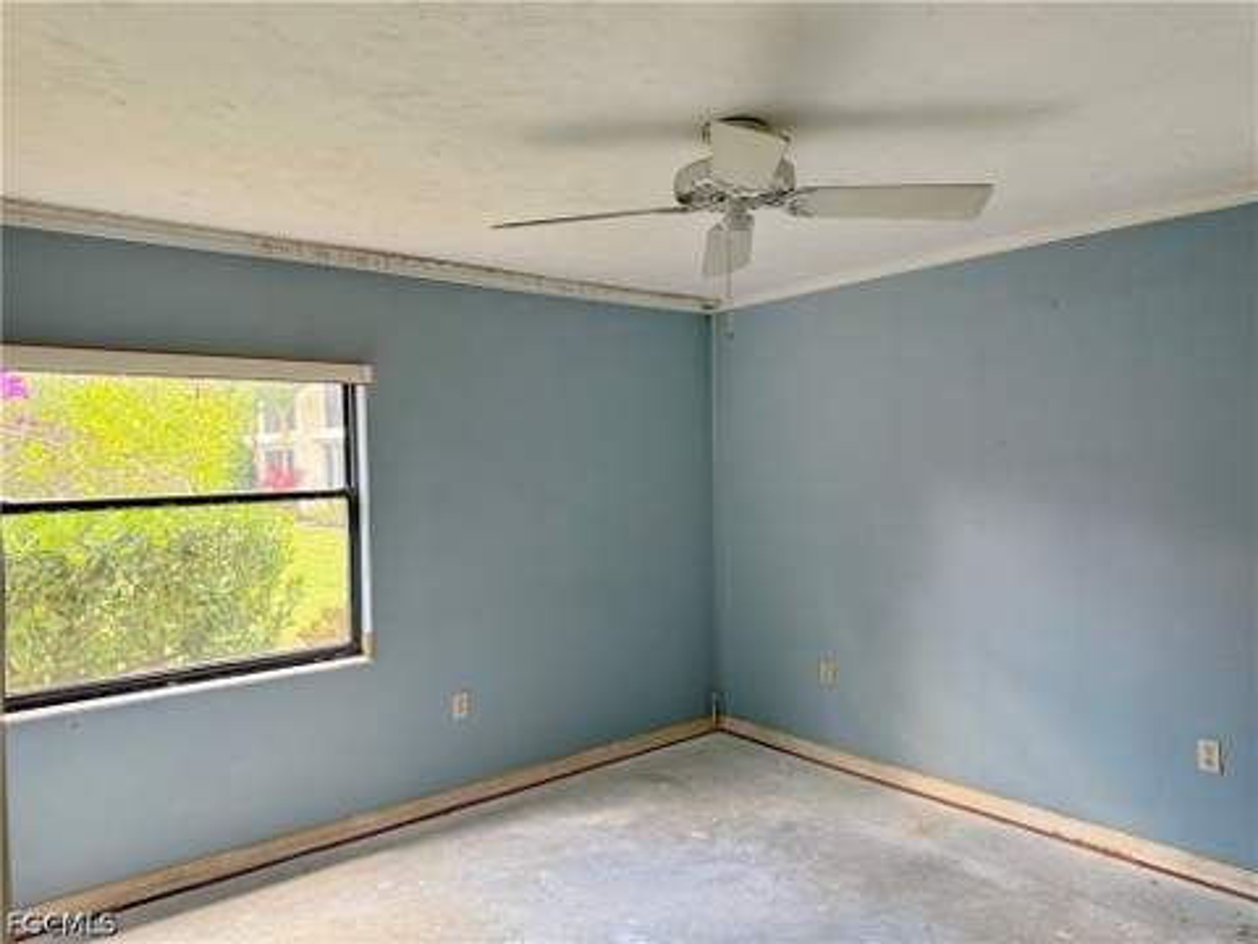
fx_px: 872
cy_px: 472
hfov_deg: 71.6
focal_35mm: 24
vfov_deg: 56.8
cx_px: 629
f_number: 1.78
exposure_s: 1/106
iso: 200
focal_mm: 6.76
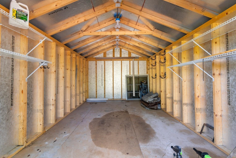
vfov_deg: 73.7
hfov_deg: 96.7
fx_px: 105
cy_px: 74
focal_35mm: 16
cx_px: 115
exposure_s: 1/10
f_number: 4.5
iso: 100
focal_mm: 10
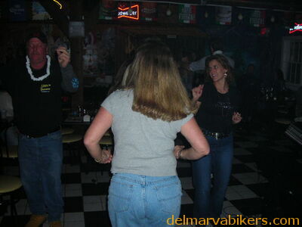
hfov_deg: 49.0
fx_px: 332
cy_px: 114
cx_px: 151
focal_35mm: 38
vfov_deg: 37.7
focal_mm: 6.3
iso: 104
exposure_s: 1/60.1
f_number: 3.2
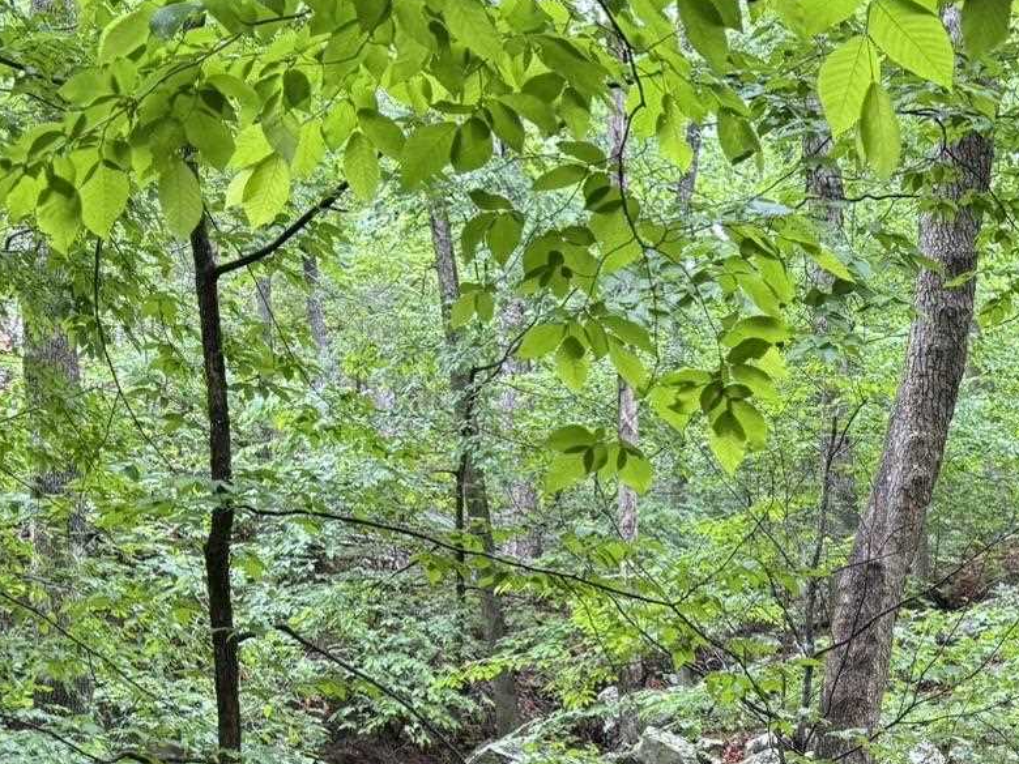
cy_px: 848
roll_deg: -0.8
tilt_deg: +1.8
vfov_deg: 22.0
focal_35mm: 63
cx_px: 890
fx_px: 1855
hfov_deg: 29.6
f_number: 1.78
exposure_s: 1/60
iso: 250
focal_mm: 6.76
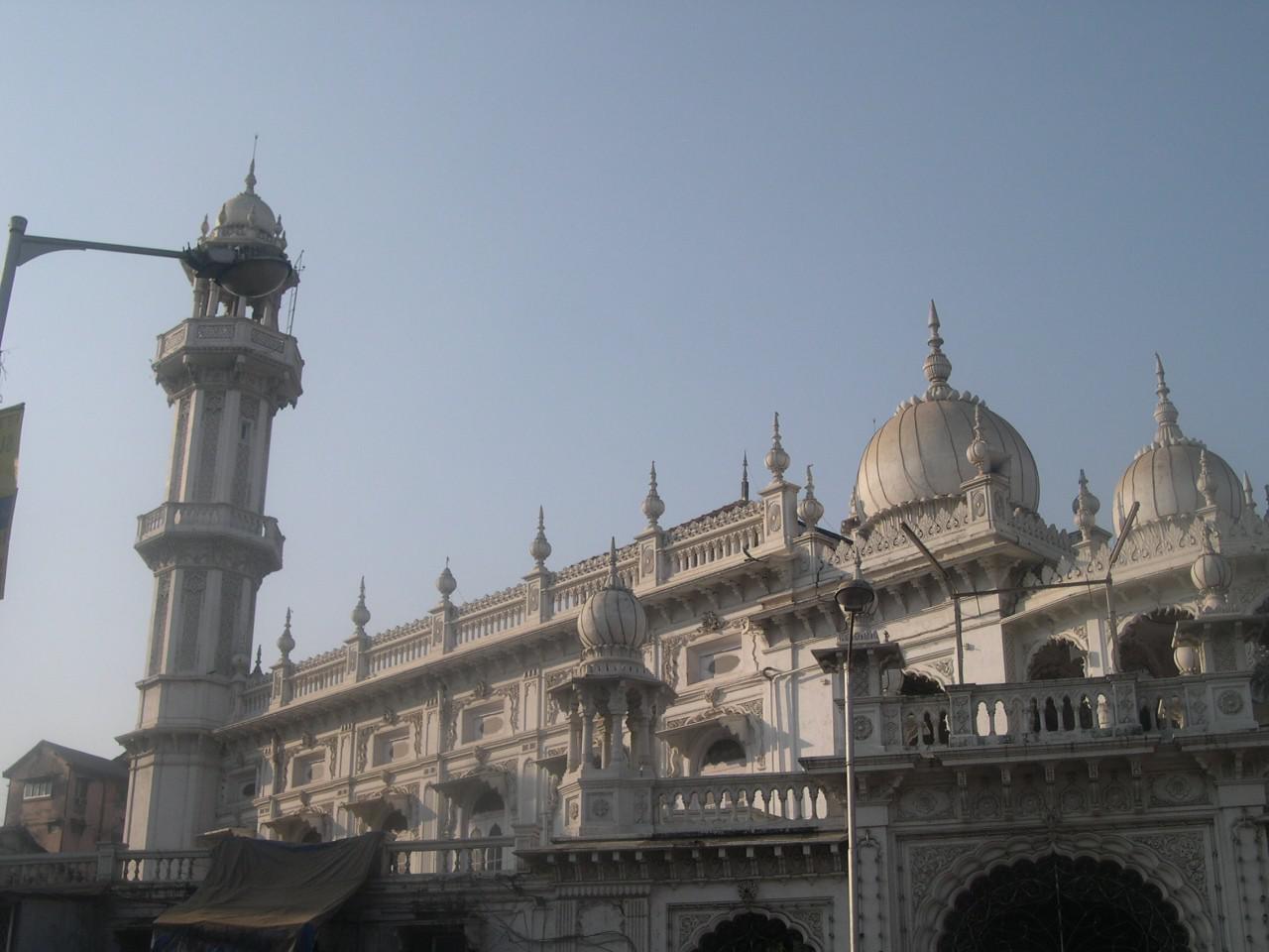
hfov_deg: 44.8
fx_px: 1540
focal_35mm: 42
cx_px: 634
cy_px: 476
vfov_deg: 34.3
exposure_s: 1/231
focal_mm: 9
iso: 100
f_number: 8
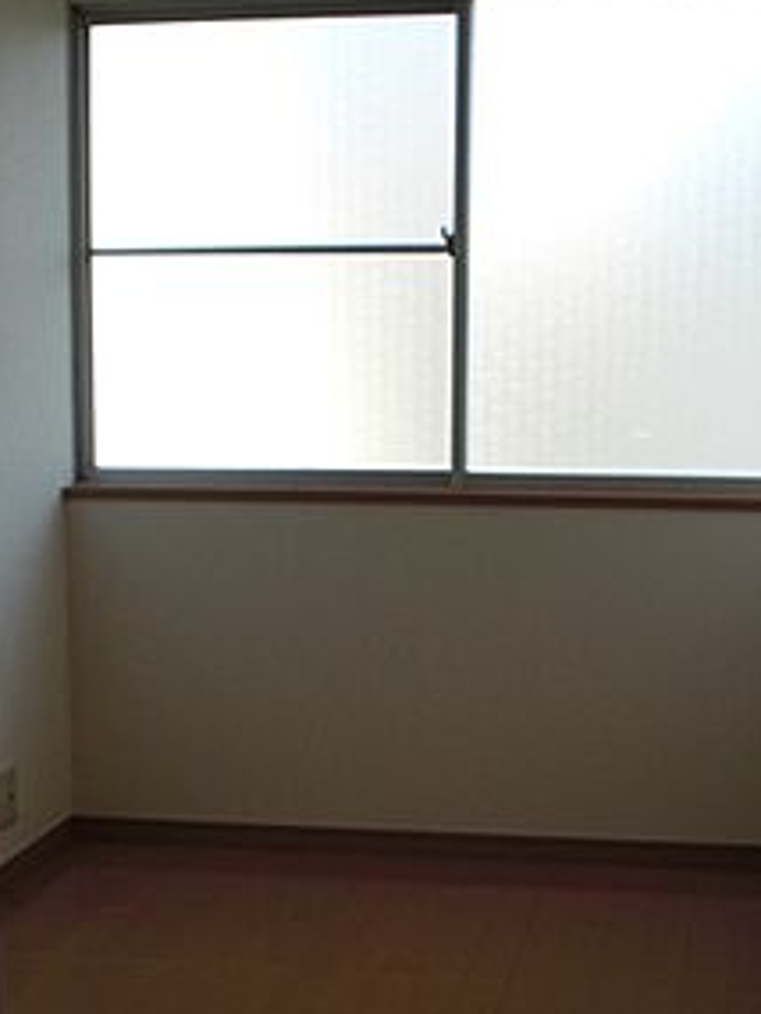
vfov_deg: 29.6
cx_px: 455
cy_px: 808
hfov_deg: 22.9
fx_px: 1875
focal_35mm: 64
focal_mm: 6.3
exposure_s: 1/125
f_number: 3.1
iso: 64
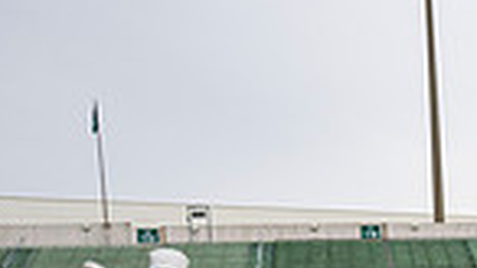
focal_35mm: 100
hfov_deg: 18.4
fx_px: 1264
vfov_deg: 11.6
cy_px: 407
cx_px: 755
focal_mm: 24
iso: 200
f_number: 2.8
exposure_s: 1/500
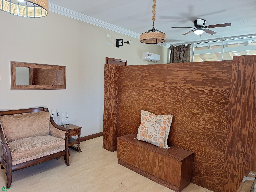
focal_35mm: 23
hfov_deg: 73.9
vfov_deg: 58.9
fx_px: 170
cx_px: 128
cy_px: 96
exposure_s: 1/40
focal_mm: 5.54
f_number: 1.8
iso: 200
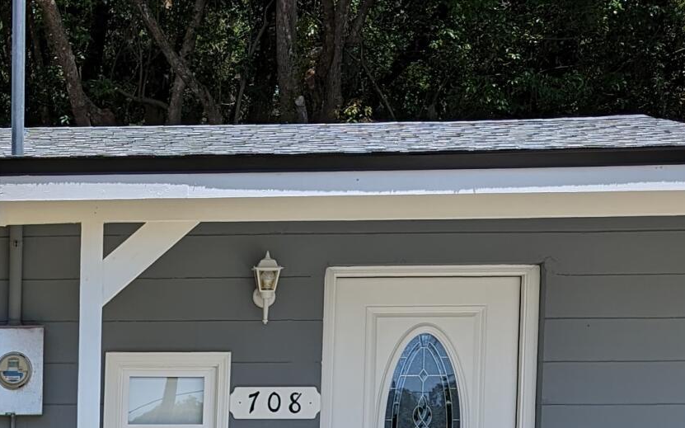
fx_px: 1717
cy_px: 654
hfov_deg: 21.1
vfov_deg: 13.3
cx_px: -124
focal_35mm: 92
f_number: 1.68
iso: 17
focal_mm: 6.9
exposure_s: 1/1167
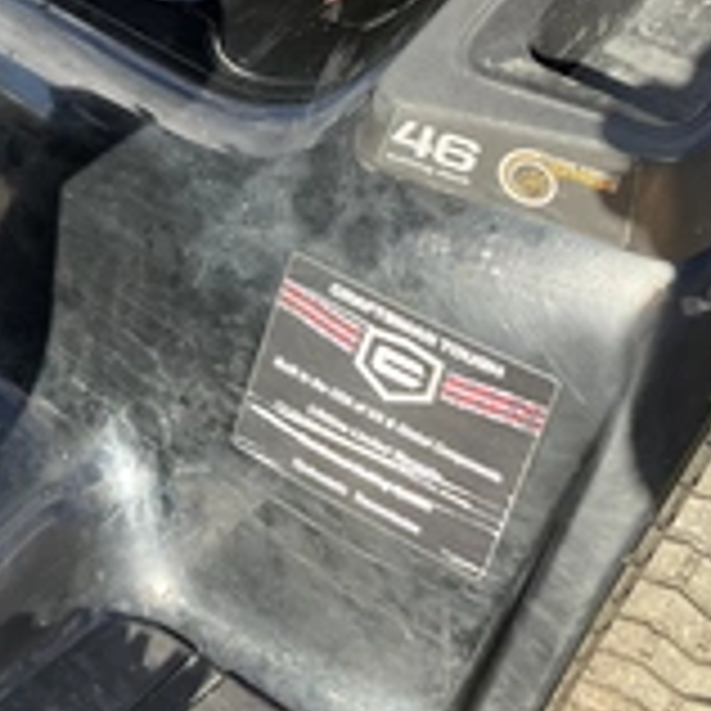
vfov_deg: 26.0
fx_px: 1510
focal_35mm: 65
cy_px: 135
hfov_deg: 26.1
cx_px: 166
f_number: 1.8
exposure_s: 1/342
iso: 25
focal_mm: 3
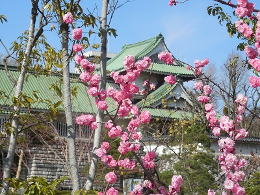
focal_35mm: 89
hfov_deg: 22.0
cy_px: 98
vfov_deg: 16.6
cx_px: 130
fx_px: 668
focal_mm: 16
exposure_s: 1/640
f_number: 4.6
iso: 125
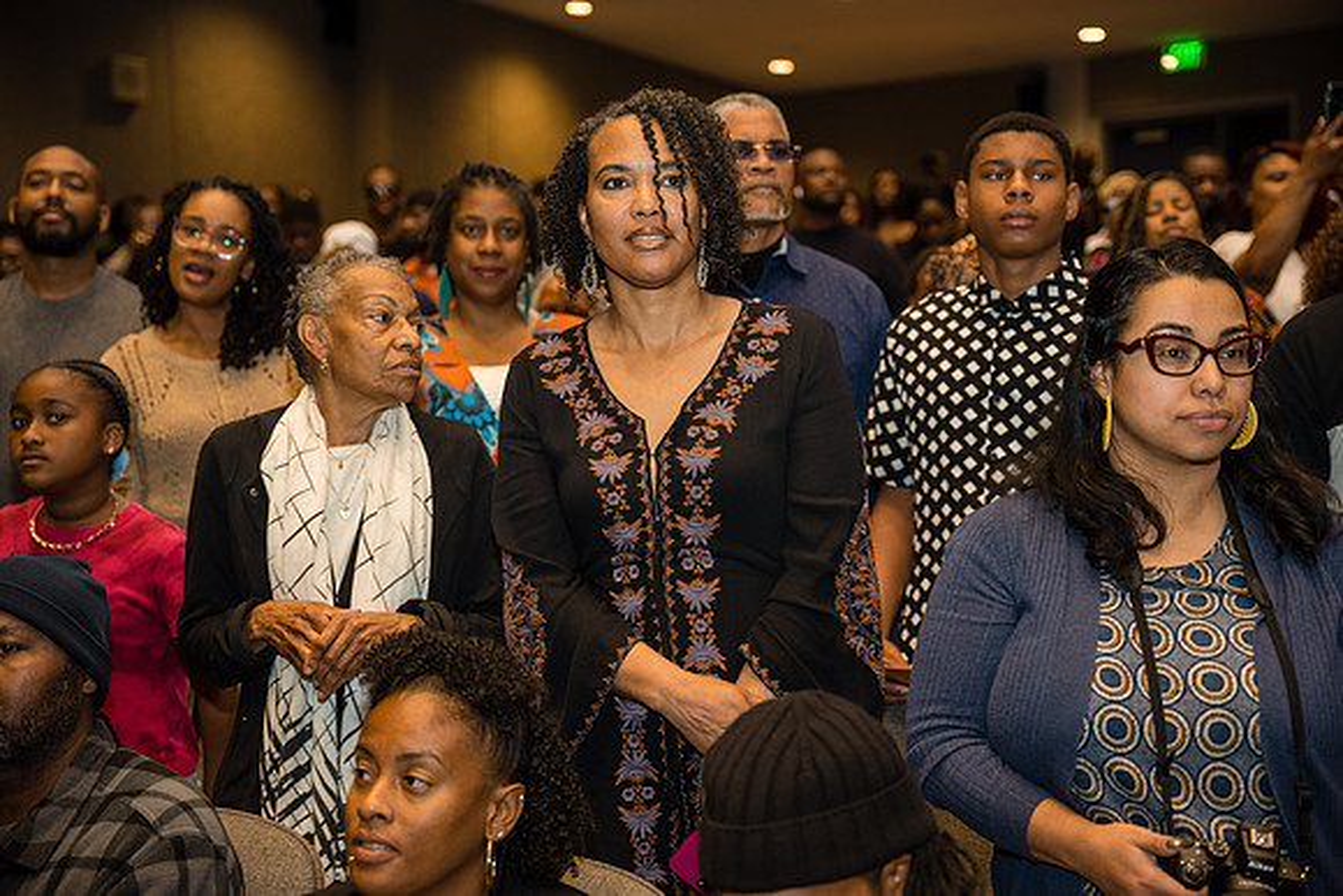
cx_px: 672
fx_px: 2011
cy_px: 448
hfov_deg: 36.9
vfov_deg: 25.1
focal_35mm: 54
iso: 640
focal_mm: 53.9
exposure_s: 1/250
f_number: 2.8
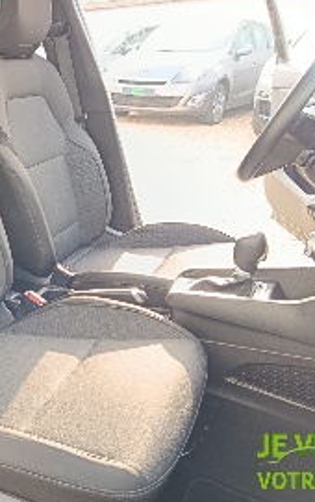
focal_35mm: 39
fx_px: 534
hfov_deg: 30.9
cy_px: 215
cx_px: 15
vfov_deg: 50.2
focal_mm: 5.24
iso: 425
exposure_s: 1/100
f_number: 1.7
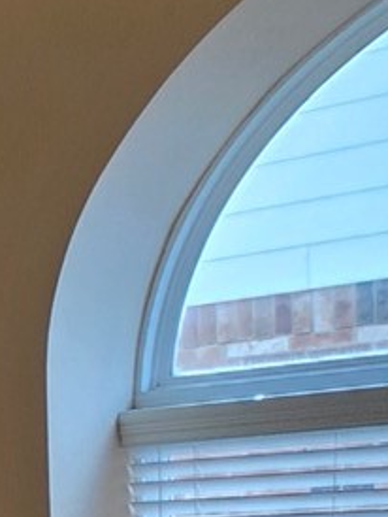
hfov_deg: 9.4
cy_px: 619
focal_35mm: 97
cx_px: -961
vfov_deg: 19.1
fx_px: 1447
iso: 125
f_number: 1.9
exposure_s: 1/120
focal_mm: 2.2
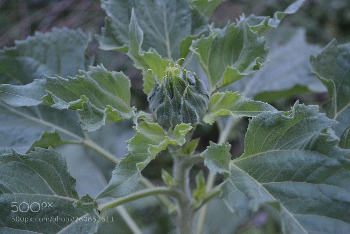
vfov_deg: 26.0
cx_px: 176
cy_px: 117
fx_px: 506
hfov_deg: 38.2
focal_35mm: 52
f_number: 5
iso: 1600
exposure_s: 1/15
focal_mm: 34
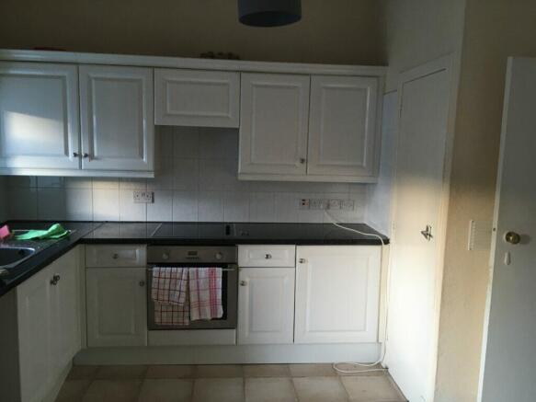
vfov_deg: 48.2
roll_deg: +0.4
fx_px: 449
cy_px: 201
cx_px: 268
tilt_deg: -7.5
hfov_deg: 61.7
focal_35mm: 29
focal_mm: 4.15
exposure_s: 1/33
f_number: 2.2
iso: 100
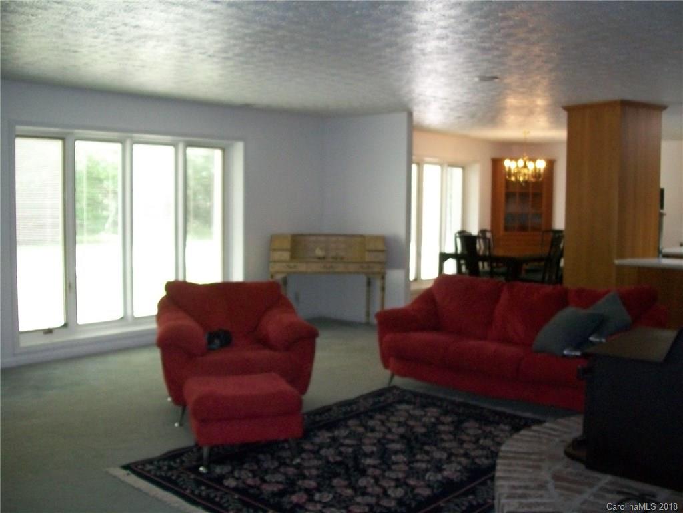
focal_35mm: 36
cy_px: 256
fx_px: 710
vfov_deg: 39.7
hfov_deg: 51.4
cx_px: 342
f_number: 2.7
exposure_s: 1/60
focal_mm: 6
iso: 160
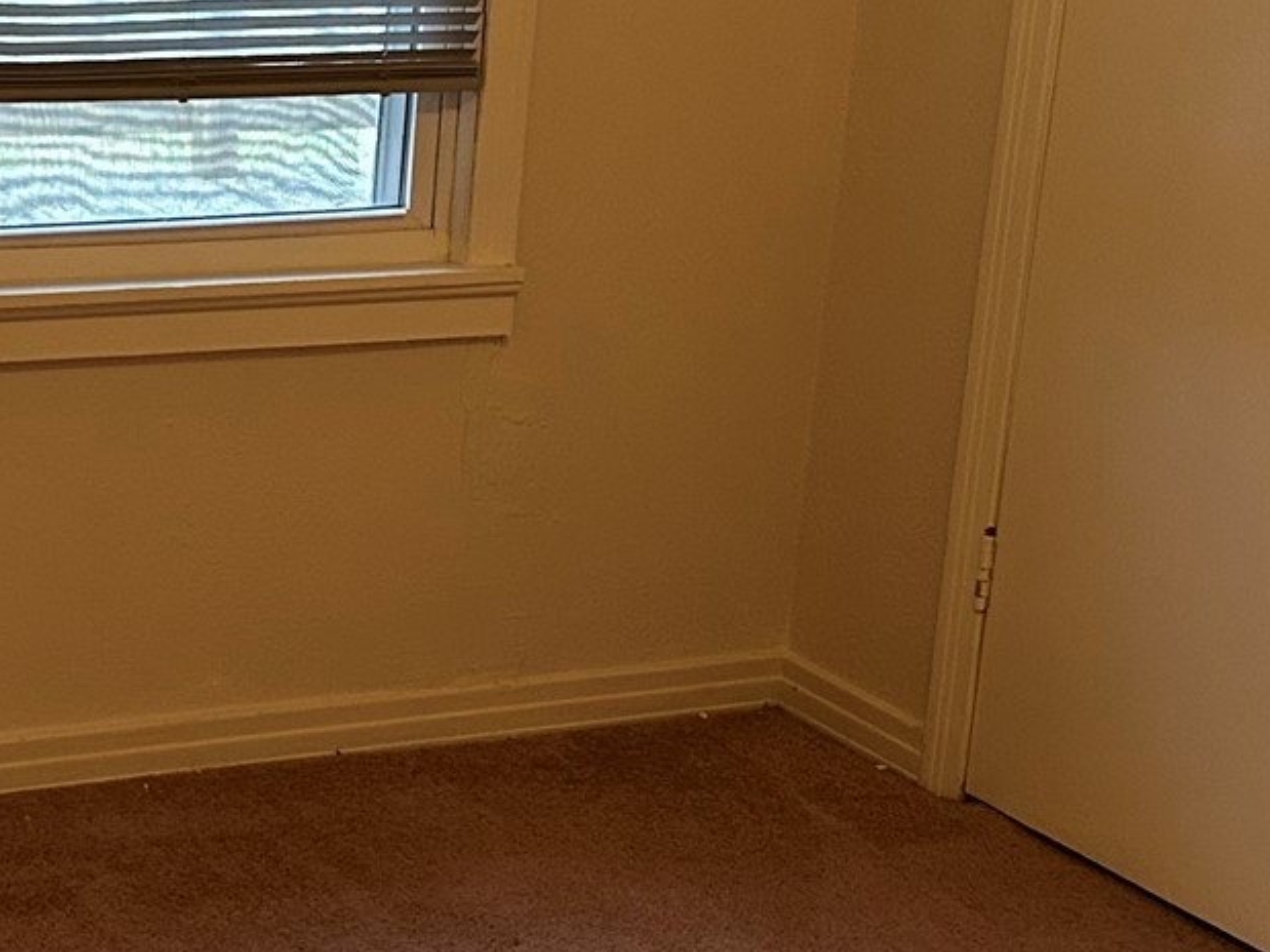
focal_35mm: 86
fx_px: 3155
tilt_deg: -16.3
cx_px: 127
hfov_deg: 22.2
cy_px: 492
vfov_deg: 17.2
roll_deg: -2.3
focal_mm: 5.7
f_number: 1.5
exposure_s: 1/60
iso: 320
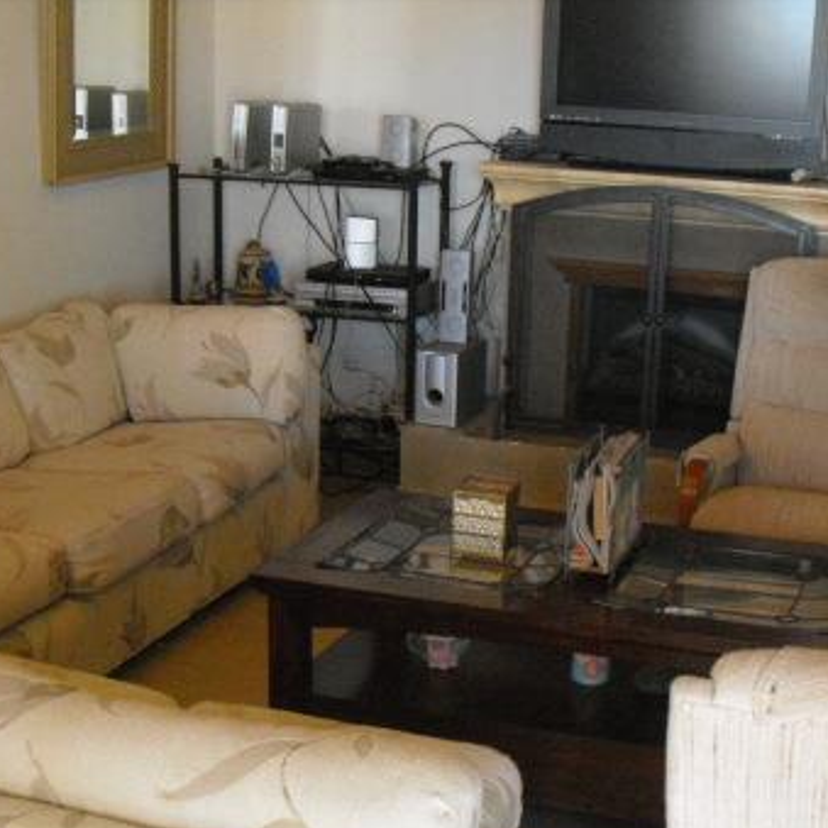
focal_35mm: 60
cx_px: 518
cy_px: 584
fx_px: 1624
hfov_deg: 28.5
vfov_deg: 28.3
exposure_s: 1/100
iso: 800
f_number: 3.1
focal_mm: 6.3
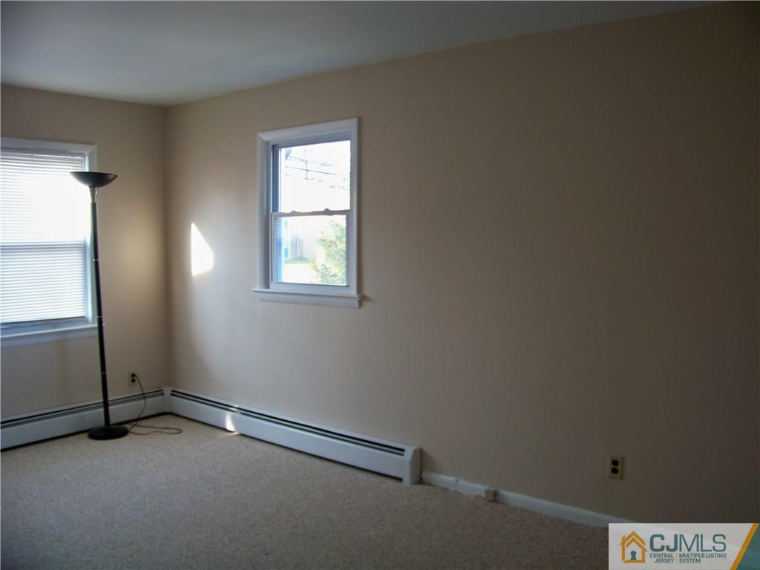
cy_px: 285
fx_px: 725
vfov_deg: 42.9
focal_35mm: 33
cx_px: 380
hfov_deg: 55.4
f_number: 2.8
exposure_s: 1/30
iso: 100
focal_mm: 5.85
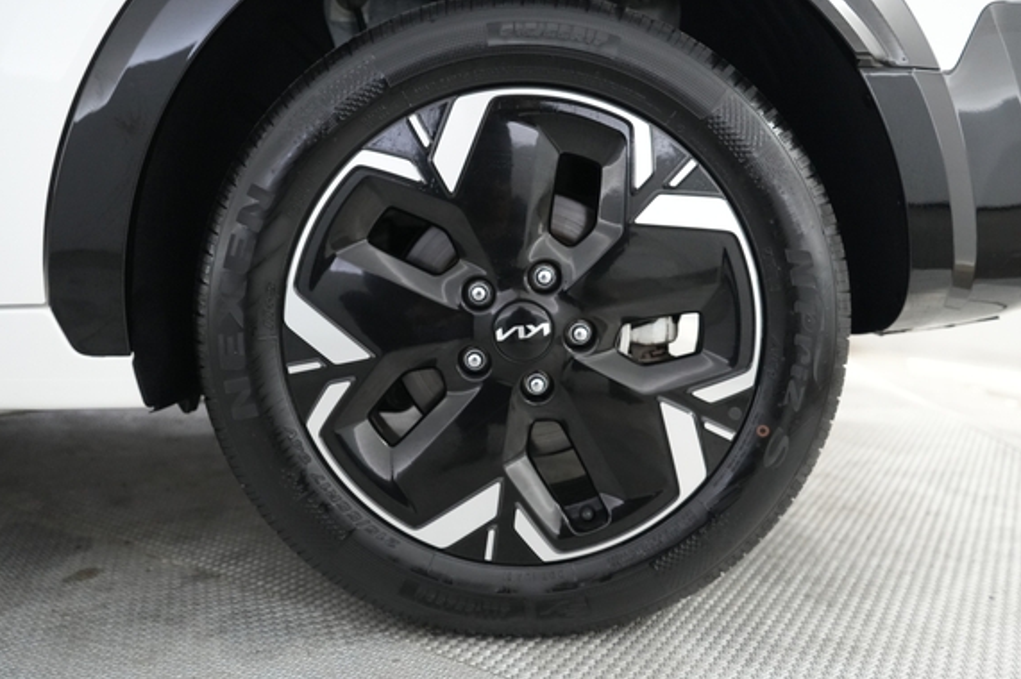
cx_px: 527
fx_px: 794
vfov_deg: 46.3
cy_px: 327
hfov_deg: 65.5
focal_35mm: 28
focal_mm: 25
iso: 5000
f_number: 2.8
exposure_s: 1/160
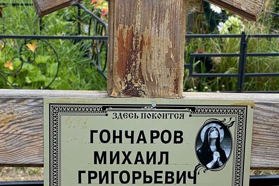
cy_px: 193
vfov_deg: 12.5
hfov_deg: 18.9
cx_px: 124
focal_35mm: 108
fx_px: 837
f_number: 2
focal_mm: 6
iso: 20
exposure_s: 1/461
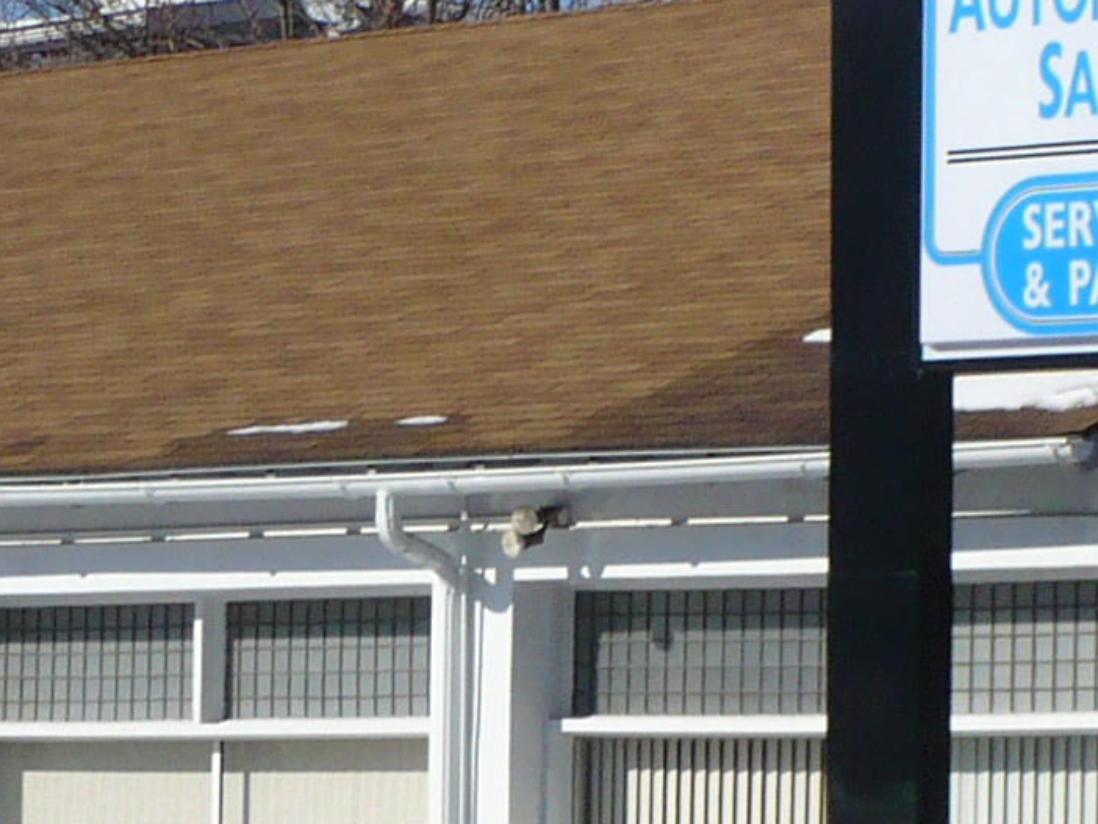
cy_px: 668
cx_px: 895
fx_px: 6663
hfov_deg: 9.4
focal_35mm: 210
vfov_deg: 7.1
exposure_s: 1/320
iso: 100
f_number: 9
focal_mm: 7.9
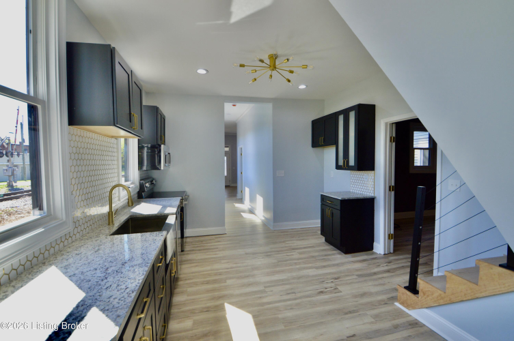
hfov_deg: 100.4
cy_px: 170
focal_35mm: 15
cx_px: 257
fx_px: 214
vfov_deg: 77.2
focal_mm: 10
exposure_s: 1/125
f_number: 5.6
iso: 400
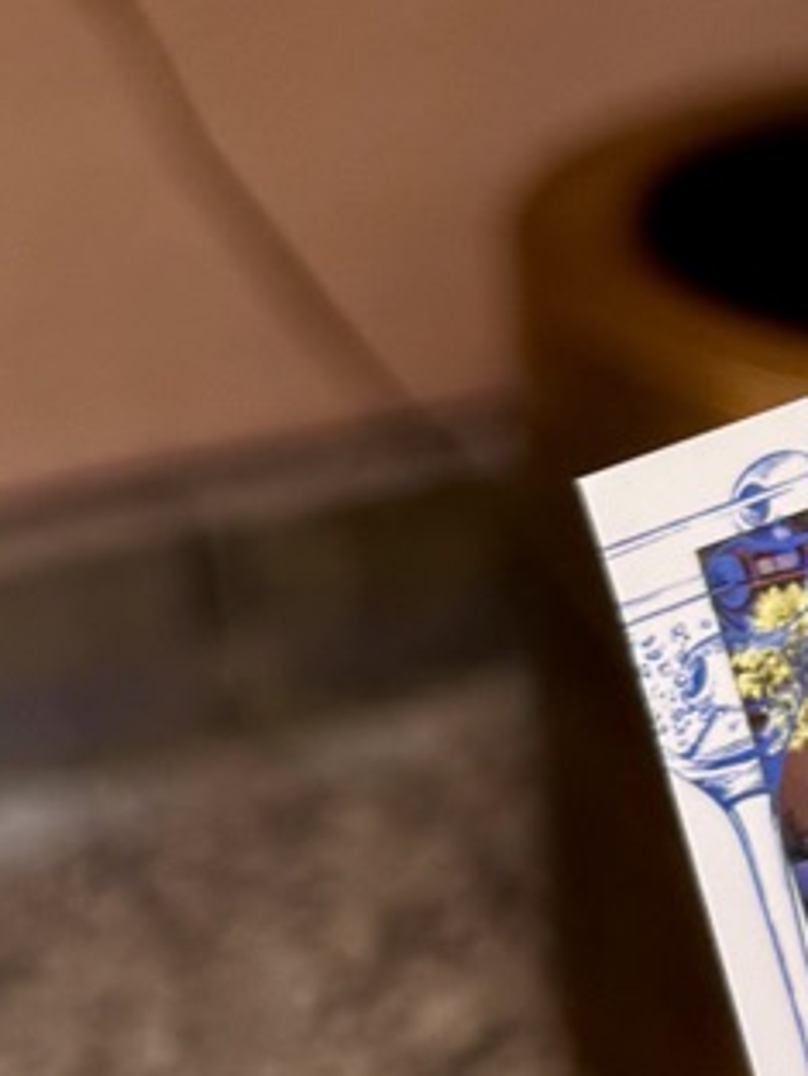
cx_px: 1891
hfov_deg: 9.6
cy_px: 443
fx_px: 4292
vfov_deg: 14.3
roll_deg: -3.1
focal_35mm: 138
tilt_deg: -19.7
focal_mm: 6.76
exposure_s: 1/853
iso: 80
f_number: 1.78
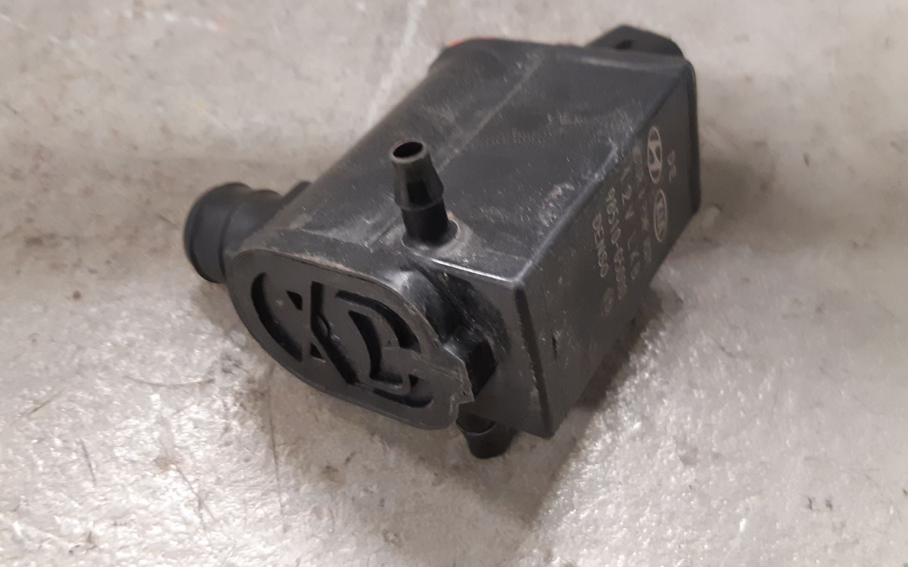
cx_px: 411
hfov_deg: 52.7
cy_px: 218
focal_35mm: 37
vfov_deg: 34.3
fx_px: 916
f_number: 1.7
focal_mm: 3.93
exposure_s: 1/33
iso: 200
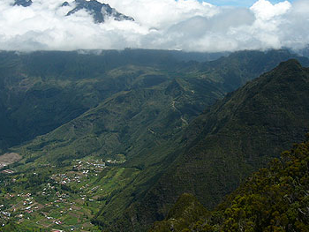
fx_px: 402
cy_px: 85
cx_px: 126
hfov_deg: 41.9
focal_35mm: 45
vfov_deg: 32.0
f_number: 8
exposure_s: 1/200
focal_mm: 5.8
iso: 50
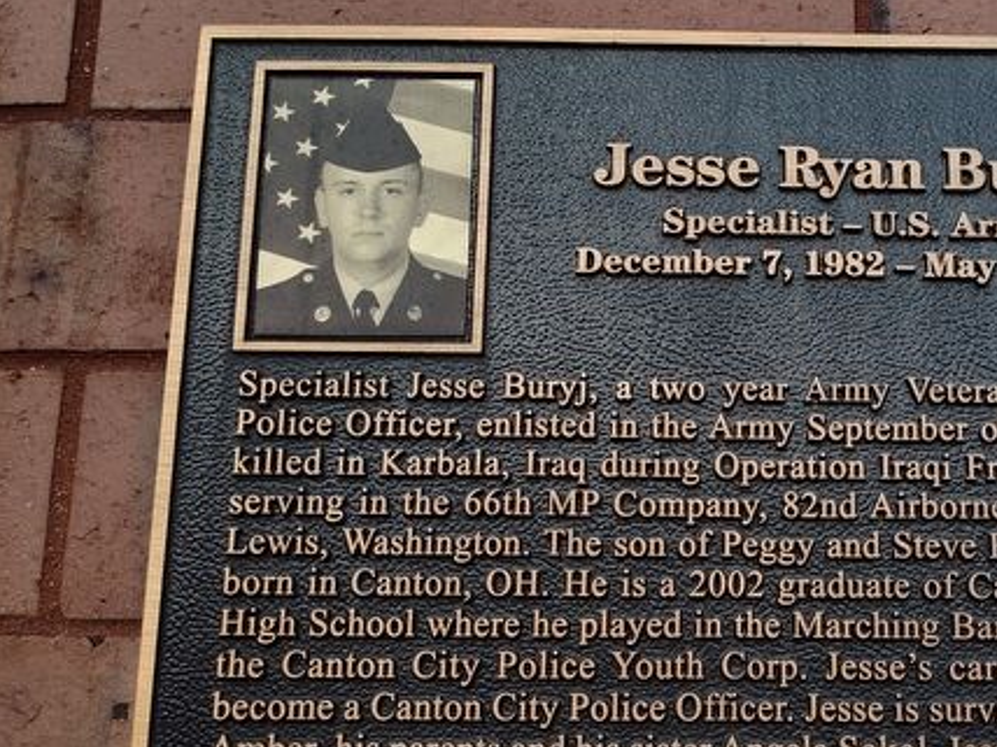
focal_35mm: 43
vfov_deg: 32.9
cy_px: 561
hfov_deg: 42.4
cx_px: 757
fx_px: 1238
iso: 441
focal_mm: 5.56
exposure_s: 1/120
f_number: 1.8
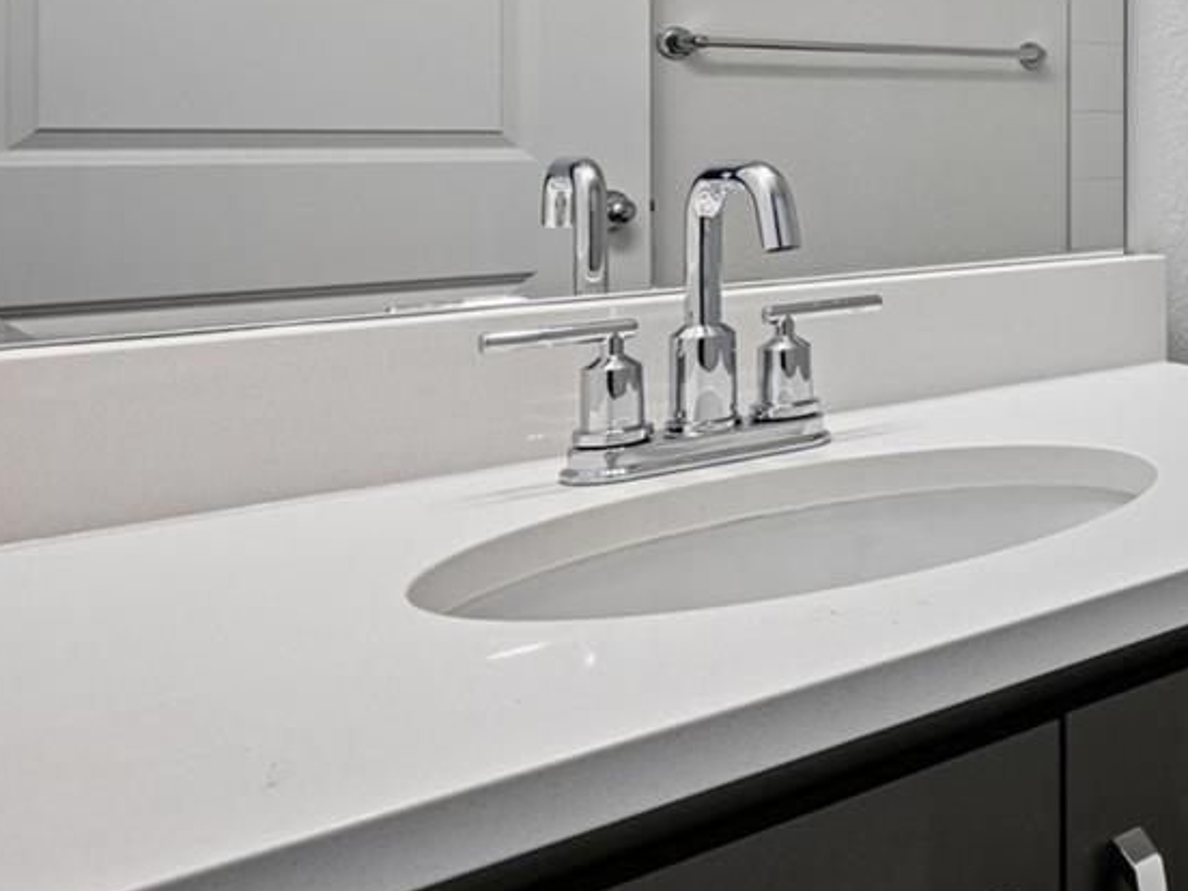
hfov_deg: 32.1
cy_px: 101
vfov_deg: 34.9
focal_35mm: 39
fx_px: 1338
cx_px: 1640
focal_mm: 14
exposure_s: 1/15
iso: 360
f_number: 10
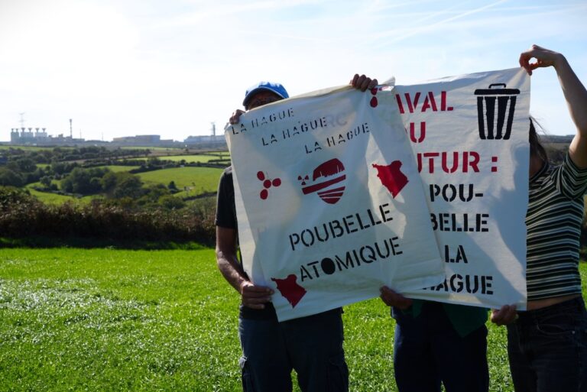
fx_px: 816
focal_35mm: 50
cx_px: 294
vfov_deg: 27.0
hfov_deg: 39.6
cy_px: 196
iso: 100
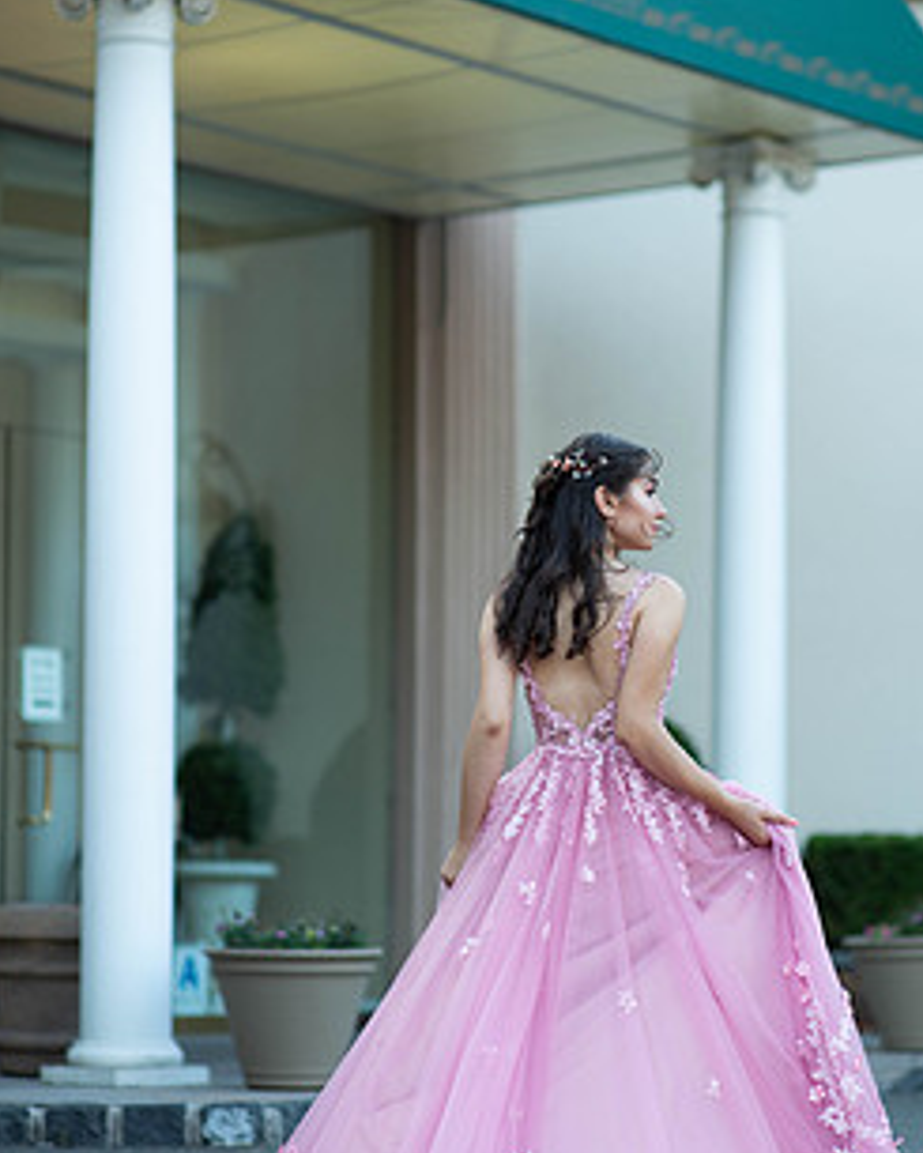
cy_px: 603
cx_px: 522
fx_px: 3993
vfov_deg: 16.4
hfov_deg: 13.2
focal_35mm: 117
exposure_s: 1/640
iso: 250
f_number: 2
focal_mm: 85
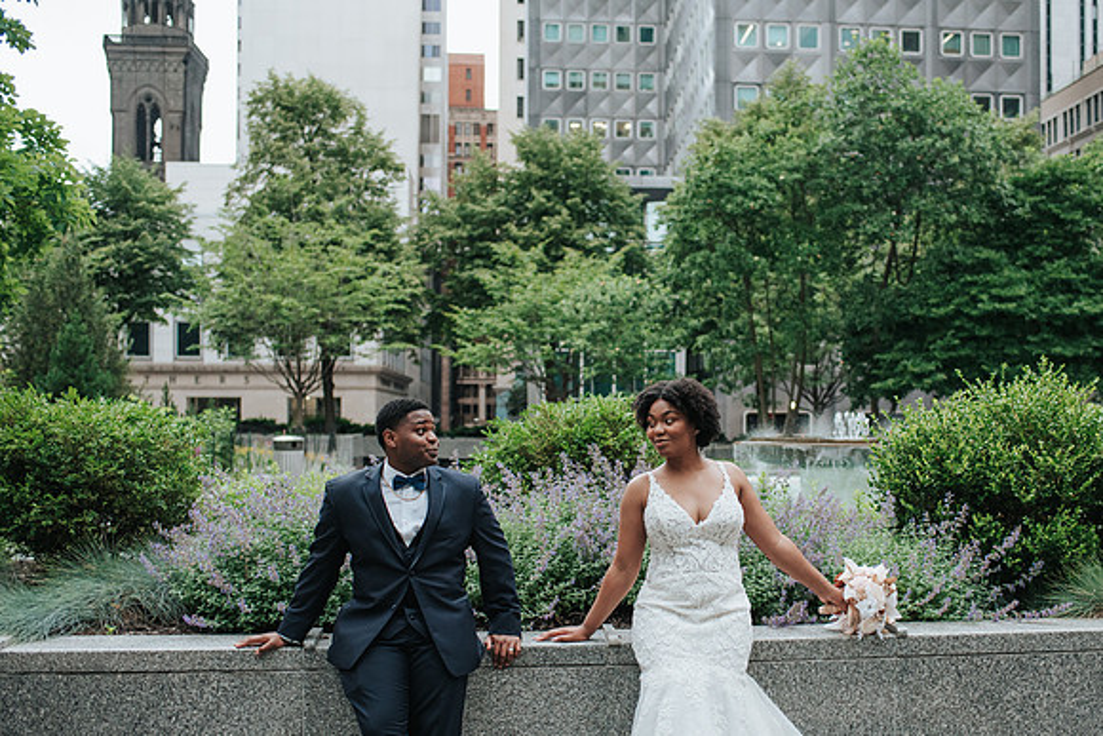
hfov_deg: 46.6
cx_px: 637
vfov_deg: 32.1
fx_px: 1276
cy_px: 438
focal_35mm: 42
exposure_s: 1/1250
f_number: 2.8
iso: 1000
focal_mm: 35
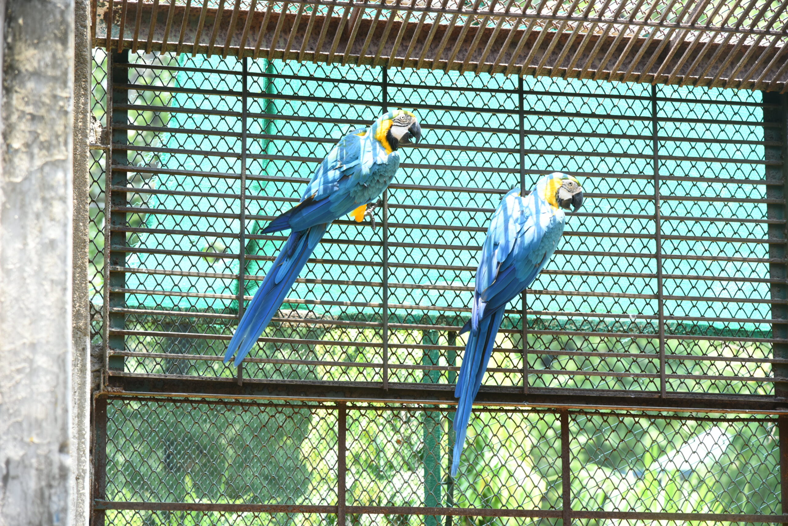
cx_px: 394
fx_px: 2299
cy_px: 263
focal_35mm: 105
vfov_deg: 13.1
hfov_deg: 19.4
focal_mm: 105
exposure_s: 1/160
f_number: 5.6
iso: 720
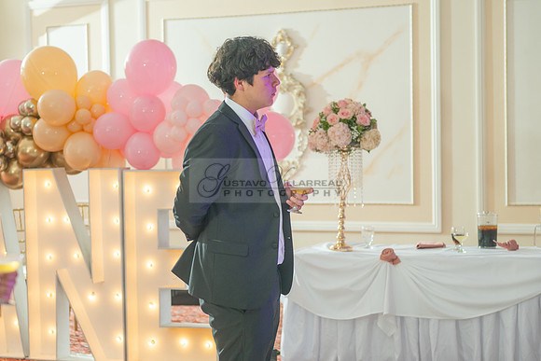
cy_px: 209
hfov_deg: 23.2
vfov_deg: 15.6
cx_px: 223
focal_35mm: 88
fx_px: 1318
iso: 400
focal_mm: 70
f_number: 2.8
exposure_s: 1/100
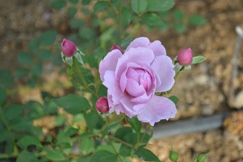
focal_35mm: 107
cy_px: 81
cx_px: 146
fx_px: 720
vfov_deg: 12.8
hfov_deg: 19.1
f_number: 5.6
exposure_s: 1/125
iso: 125
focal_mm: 55
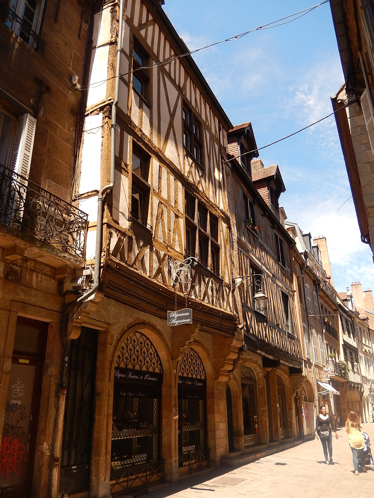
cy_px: 249
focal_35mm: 28
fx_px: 403
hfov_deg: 49.7
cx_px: 187
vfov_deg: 63.4
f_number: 3.6
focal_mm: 5.1
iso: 125
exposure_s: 1/400
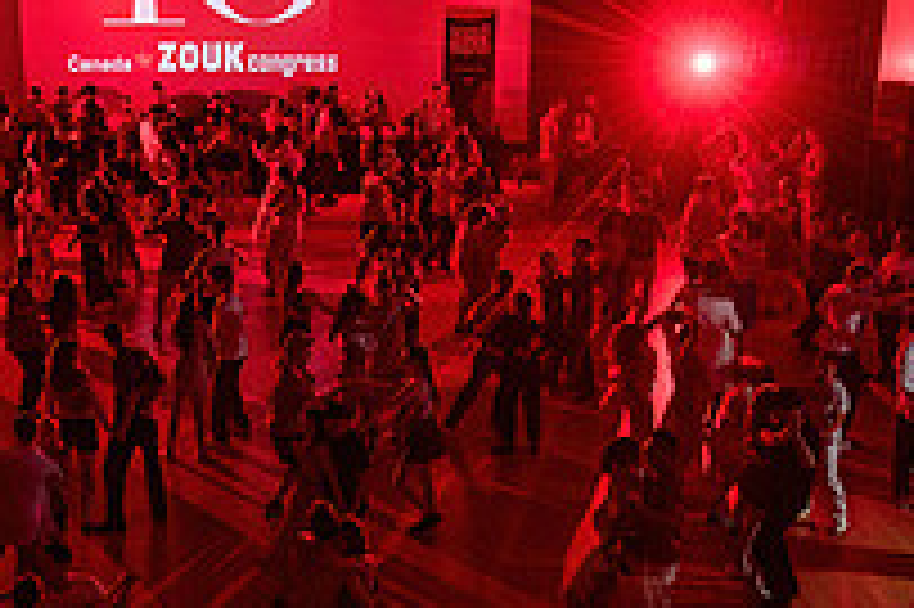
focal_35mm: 69
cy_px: 331
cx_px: 212
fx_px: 1750
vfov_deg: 19.7
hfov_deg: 28.8
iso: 1000
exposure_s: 1/40
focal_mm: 24
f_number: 3.5
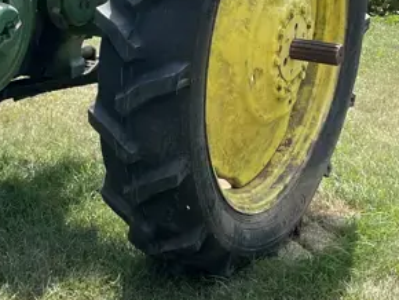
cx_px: -195
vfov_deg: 17.0
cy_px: 34
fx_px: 992
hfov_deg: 19.8
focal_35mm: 86
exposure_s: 1/1912
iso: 32
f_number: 1.6
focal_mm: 5.1
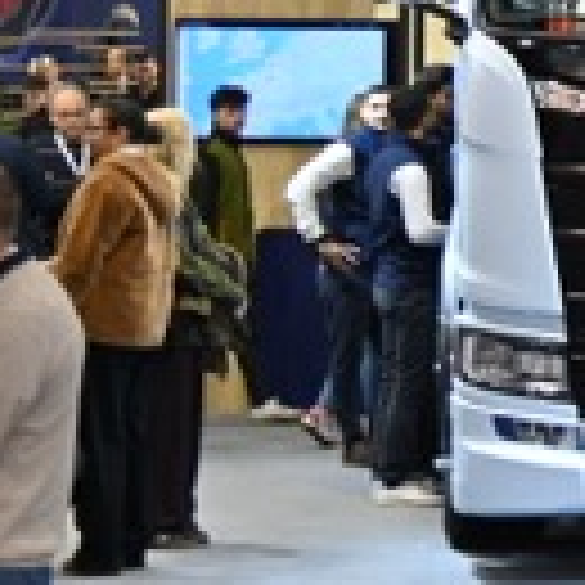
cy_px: 43
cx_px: 1350
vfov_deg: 8.9
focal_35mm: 196
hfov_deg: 8.3
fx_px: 3747
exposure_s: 1/80
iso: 640
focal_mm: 47
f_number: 5.6
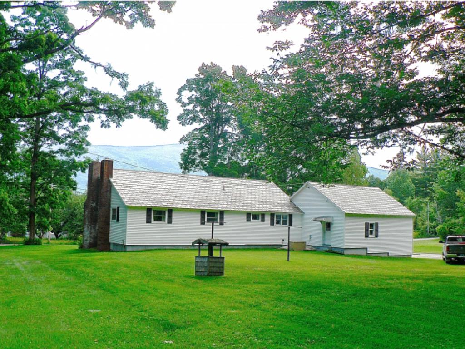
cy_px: 174
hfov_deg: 51.3
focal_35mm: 36
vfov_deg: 39.7
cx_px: 232
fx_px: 484
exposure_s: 1/320
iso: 80
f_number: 4
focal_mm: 6
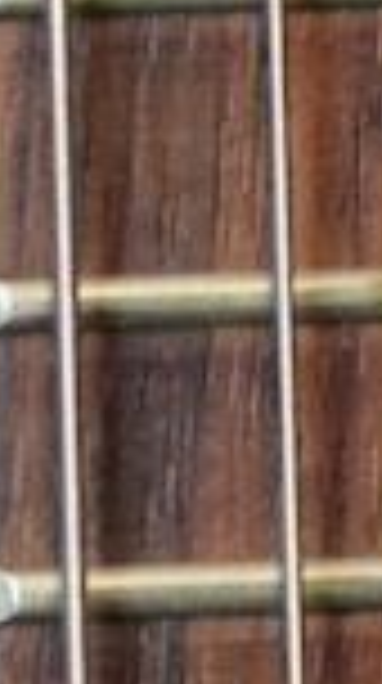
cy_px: 1364
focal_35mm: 714
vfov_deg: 3.0
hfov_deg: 1.7
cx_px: 225
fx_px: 12915
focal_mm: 46
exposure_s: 1/60
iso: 5000
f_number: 5.3
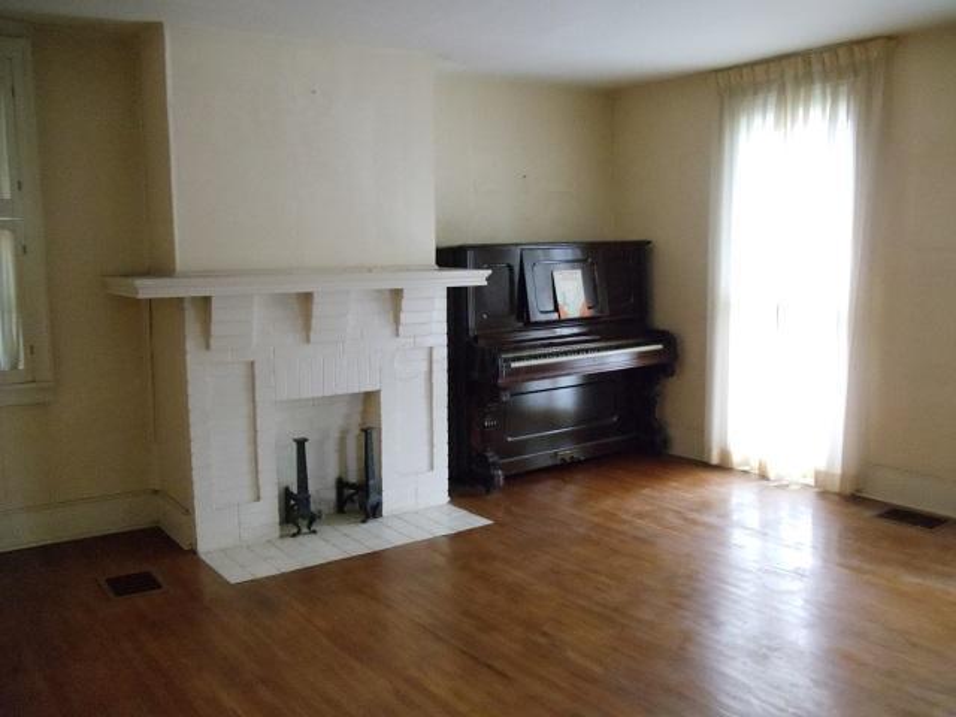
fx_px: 1215
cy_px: 358
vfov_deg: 32.9
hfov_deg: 42.9
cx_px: 478
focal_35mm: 44
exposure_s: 1/25
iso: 800
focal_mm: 6
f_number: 3.5
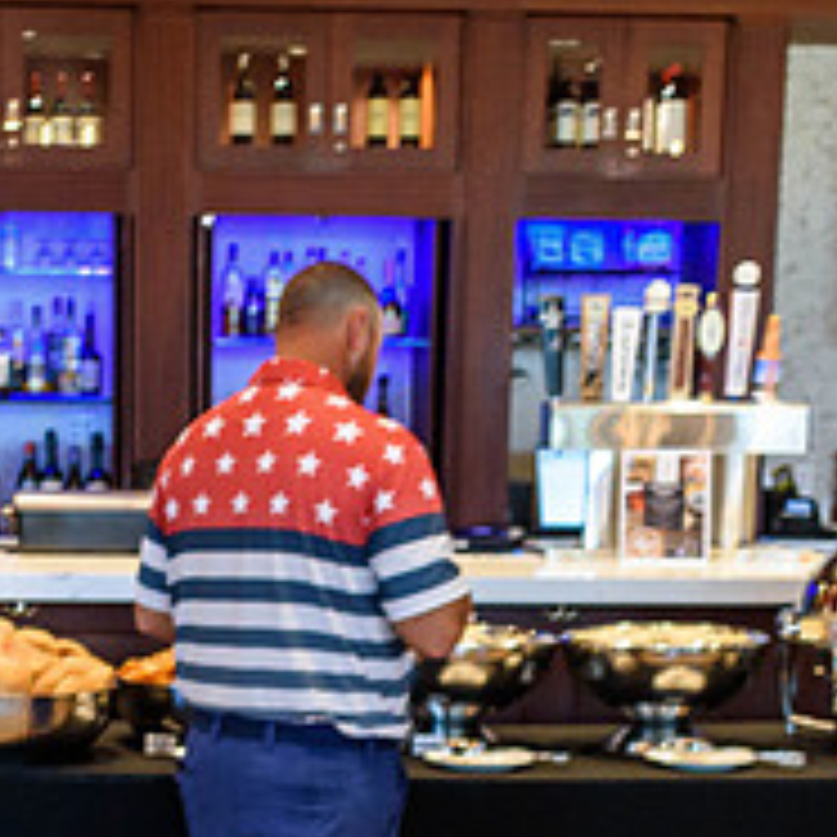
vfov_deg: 22.0
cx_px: 176
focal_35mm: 76
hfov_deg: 22.5
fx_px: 2079
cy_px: 826
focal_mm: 18
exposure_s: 1/60
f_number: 3.5
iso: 800
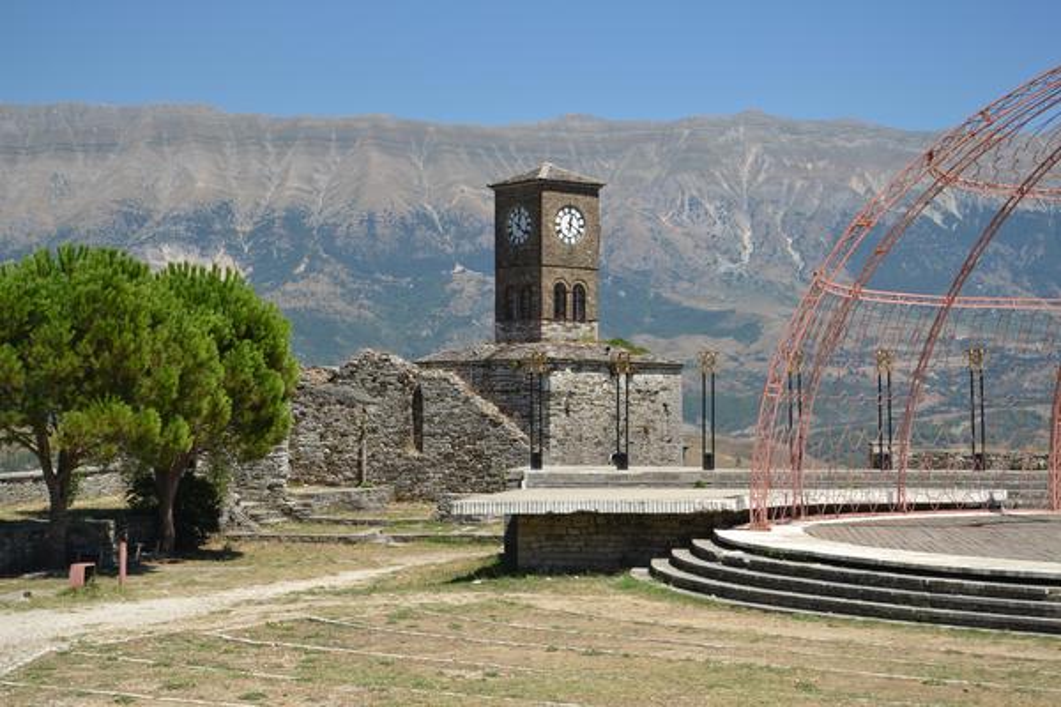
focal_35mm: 68
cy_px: 354
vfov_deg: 20.2
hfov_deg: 29.9
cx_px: 530
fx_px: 1989
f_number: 6.3
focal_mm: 45
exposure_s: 1/160
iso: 100
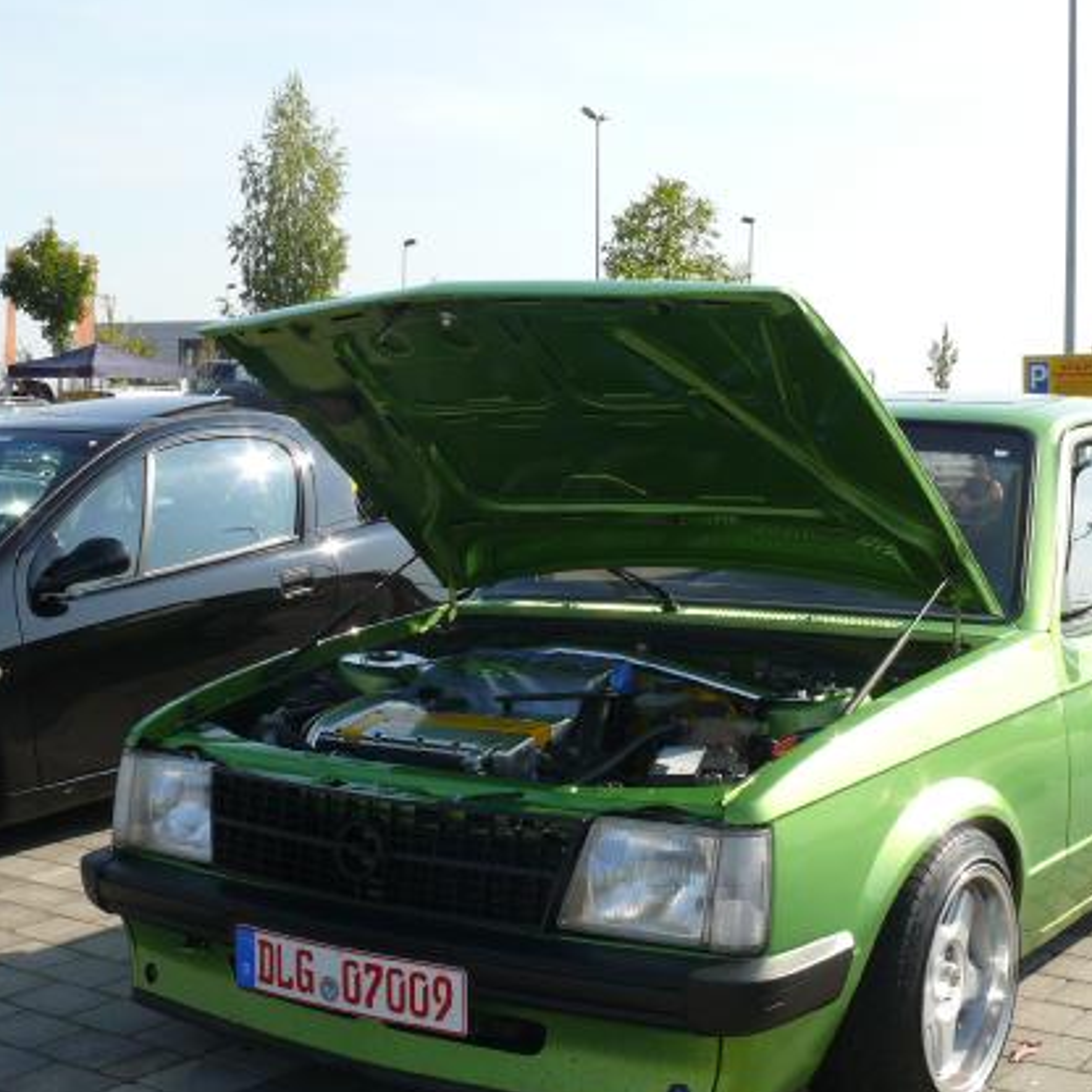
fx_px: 1856
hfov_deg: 32.8
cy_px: 668
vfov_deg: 32.7
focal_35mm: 52
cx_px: 598
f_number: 5.6
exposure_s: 1/250
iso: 100
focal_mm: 7.4
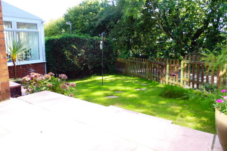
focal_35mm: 26
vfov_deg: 49.3
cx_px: 118
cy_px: 64
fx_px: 164
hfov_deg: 69.4
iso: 100
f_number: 3.5
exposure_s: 1/125
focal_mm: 4.3
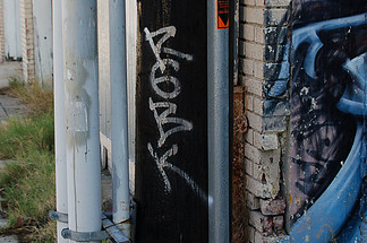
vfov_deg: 15.8
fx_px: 875
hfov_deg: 23.7
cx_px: 159
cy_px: 119
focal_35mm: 86
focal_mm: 32
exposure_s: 1/125
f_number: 5.6
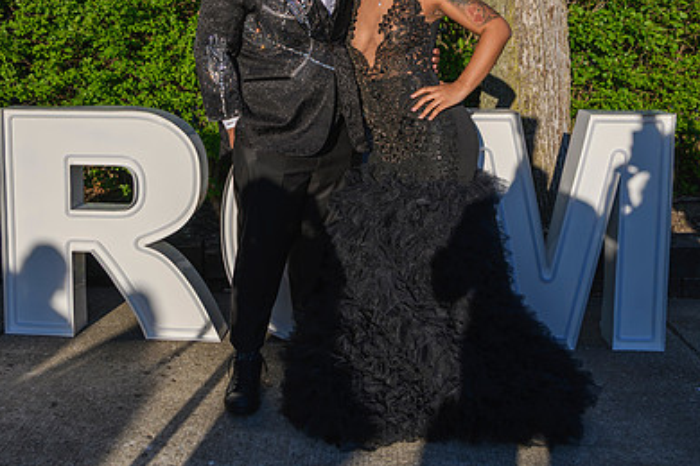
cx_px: 301
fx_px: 817
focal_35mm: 42
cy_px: 90
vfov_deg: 31.1
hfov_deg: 46.3
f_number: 3.2
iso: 64
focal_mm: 24
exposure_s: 1/1000
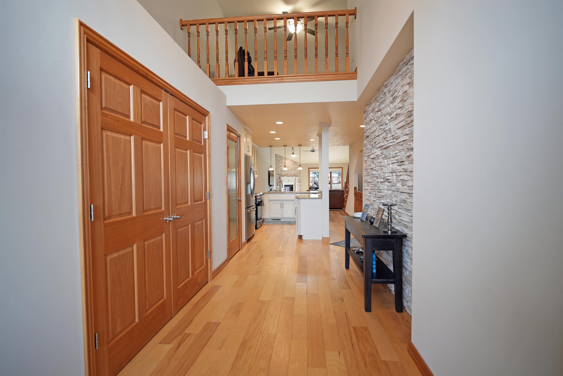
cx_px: 282
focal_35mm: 17
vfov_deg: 70.2
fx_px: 268
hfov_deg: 92.9
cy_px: 188
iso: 200
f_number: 2.8
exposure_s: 1/30
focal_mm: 17.1
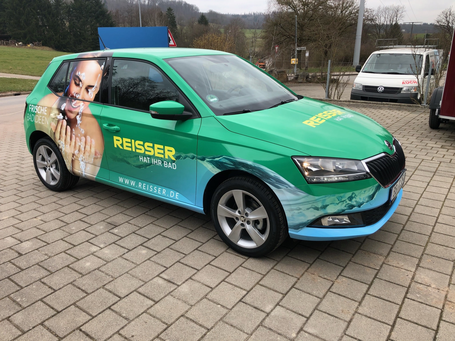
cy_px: 170
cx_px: 228
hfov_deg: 63.5
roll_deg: +0.8
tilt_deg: -19.0
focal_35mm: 28
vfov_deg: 49.7
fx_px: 368
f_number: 1.8
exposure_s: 1/414
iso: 20
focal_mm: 4
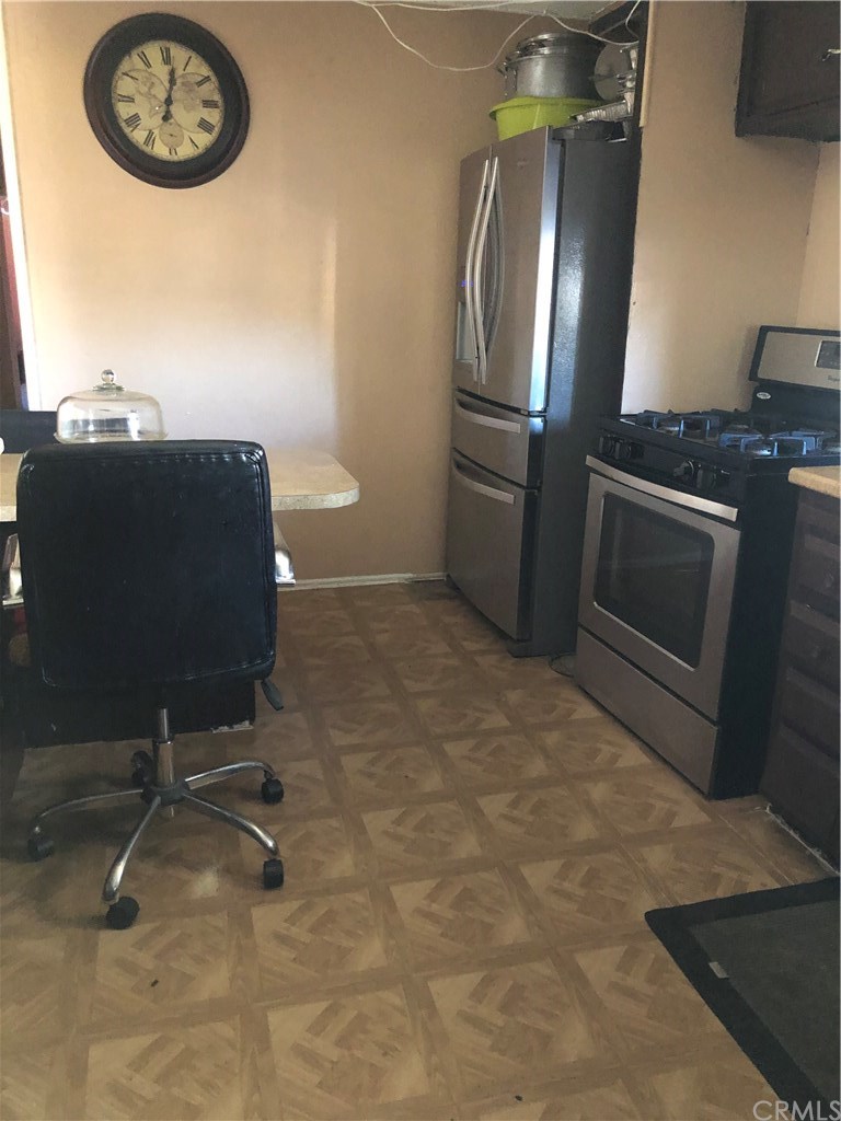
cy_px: 560
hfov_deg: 49.7
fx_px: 907
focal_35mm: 28
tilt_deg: -15.5
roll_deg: -3.2
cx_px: 420
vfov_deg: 63.4
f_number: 1.8
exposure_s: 1/4
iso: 100
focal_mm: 3.99
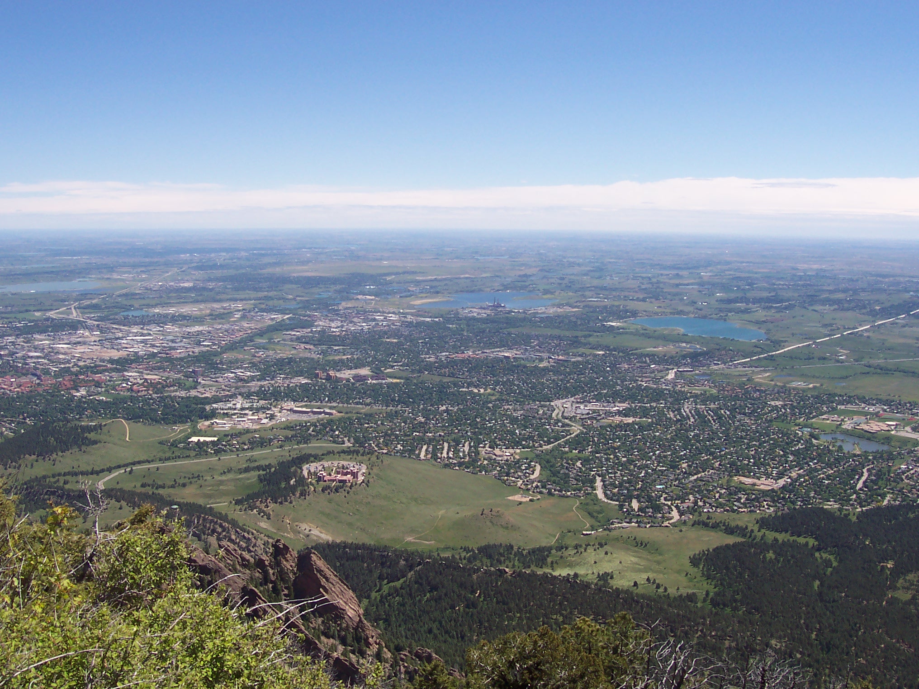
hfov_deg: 50.1
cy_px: 344
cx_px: 460
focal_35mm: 37
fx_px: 982
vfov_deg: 38.7
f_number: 5.6
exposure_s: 1/500
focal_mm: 5.6
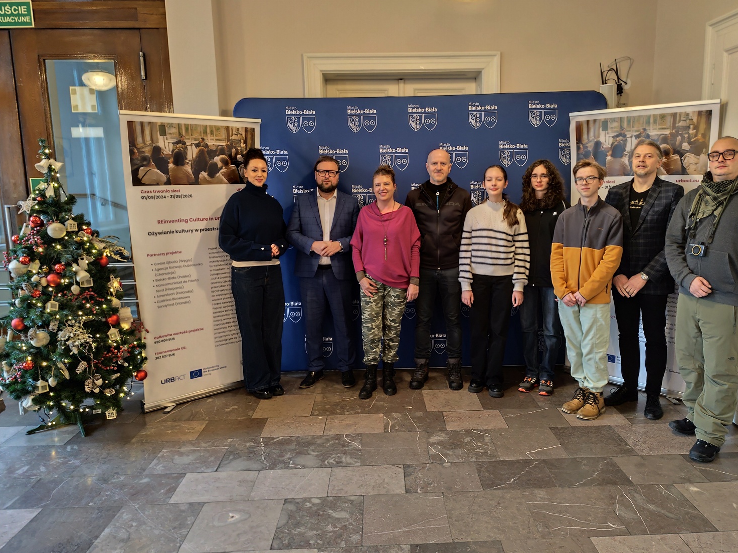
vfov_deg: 54.9
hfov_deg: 69.3
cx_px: 394
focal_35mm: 25
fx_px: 533
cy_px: 266
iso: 2000
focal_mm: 6.14
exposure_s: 1/25
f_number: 1.65
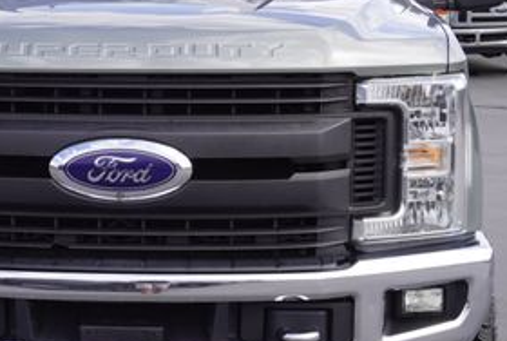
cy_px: 174
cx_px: 112
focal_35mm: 89
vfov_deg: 15.4
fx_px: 1256
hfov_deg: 22.6
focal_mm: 26
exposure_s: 1/100
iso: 100
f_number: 8
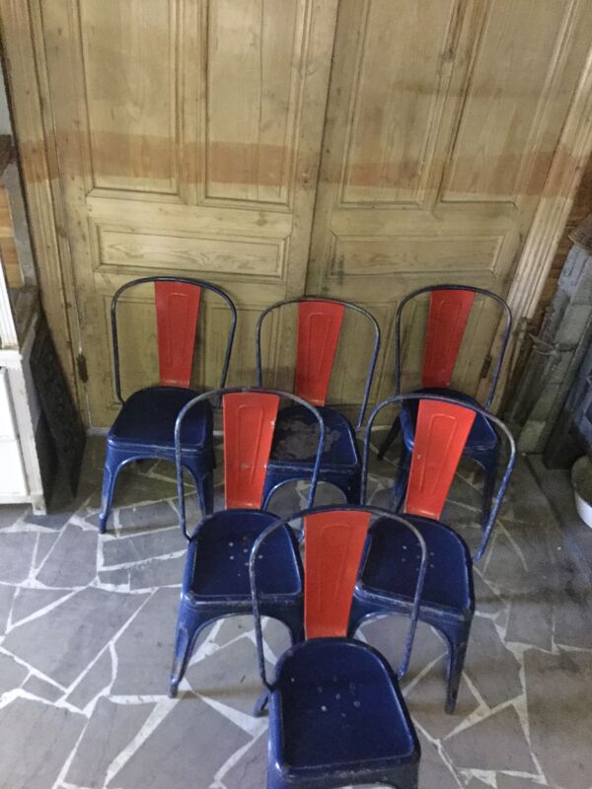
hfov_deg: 45.4
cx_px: 296
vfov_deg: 58.4
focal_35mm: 31
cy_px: 394
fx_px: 707
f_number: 2.4
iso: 800
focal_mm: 3.3
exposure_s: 1/17
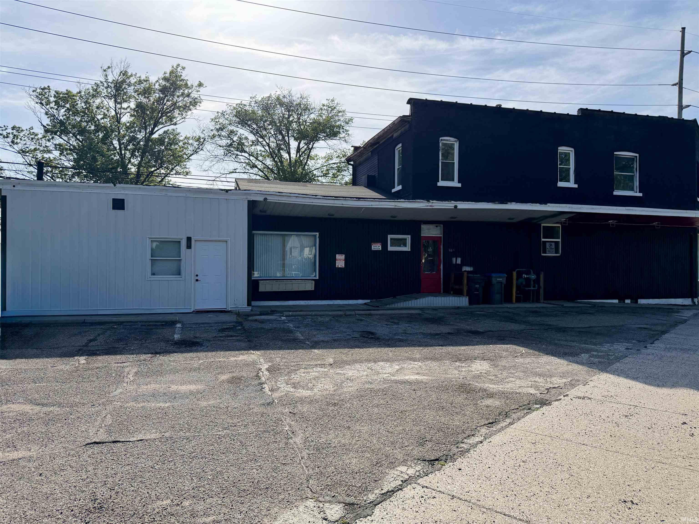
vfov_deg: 56.8
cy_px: 262
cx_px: 350
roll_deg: +0.2
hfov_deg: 71.6
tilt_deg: +0.8
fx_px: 485
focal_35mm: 24
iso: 100
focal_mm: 6.76
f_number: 1.78
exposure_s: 1/6711
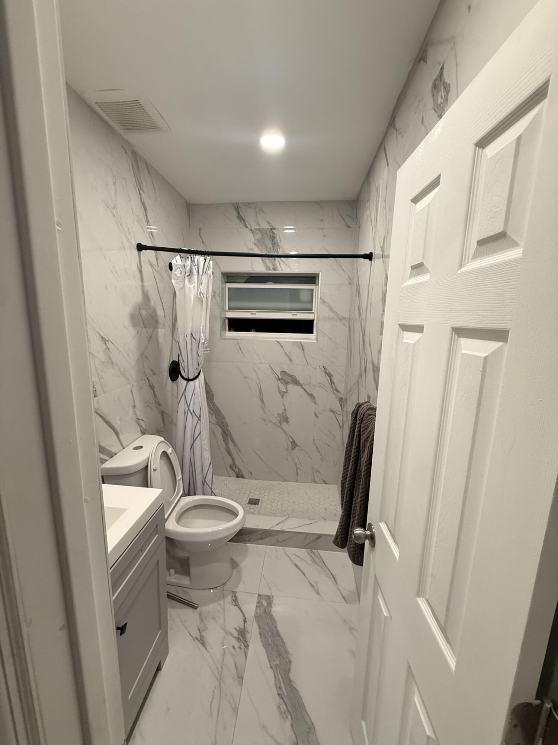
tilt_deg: -9.9
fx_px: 301
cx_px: 279
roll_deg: -2.0
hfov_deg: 85.7
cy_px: 372
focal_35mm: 14
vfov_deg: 102.1
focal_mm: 2.22
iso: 250
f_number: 2.2
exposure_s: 1/120
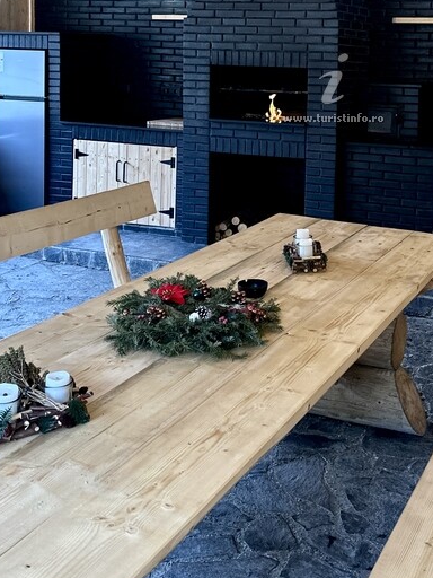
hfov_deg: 29.5
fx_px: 801
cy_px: 103
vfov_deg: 38.0
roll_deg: -1.6
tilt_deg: -3.1
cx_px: 350
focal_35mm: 48
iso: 125
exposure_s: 1/100
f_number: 1.78
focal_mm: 6.86
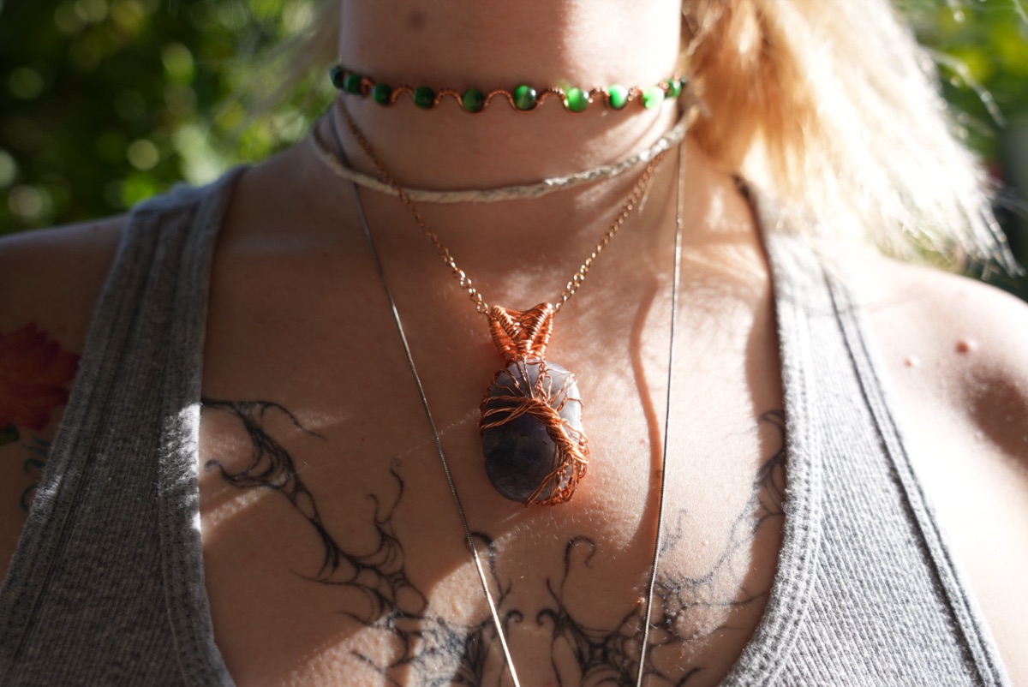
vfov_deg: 33.3
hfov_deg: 48.2
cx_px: 514
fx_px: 1149
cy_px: 344
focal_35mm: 40
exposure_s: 1/200
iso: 100
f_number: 4.5
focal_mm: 40.2
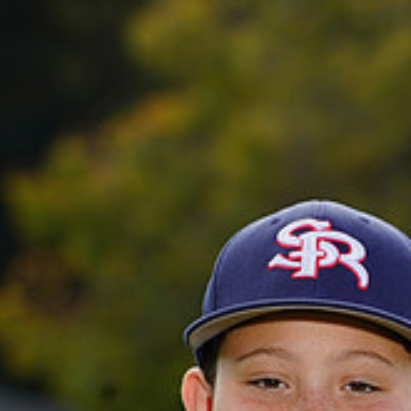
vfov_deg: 2.8
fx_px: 8275
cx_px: 345
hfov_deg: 2.8
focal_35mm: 616
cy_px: 707
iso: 200
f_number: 8
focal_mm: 206
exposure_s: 1/250
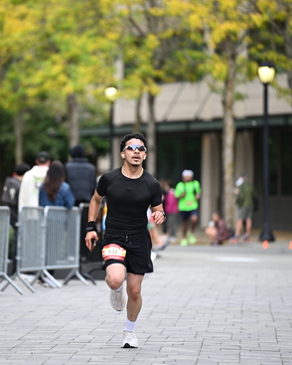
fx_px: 3033
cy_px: 163
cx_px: 113
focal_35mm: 281
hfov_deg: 5.5
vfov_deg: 6.9
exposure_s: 1/2000
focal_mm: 200
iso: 800
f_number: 2.8
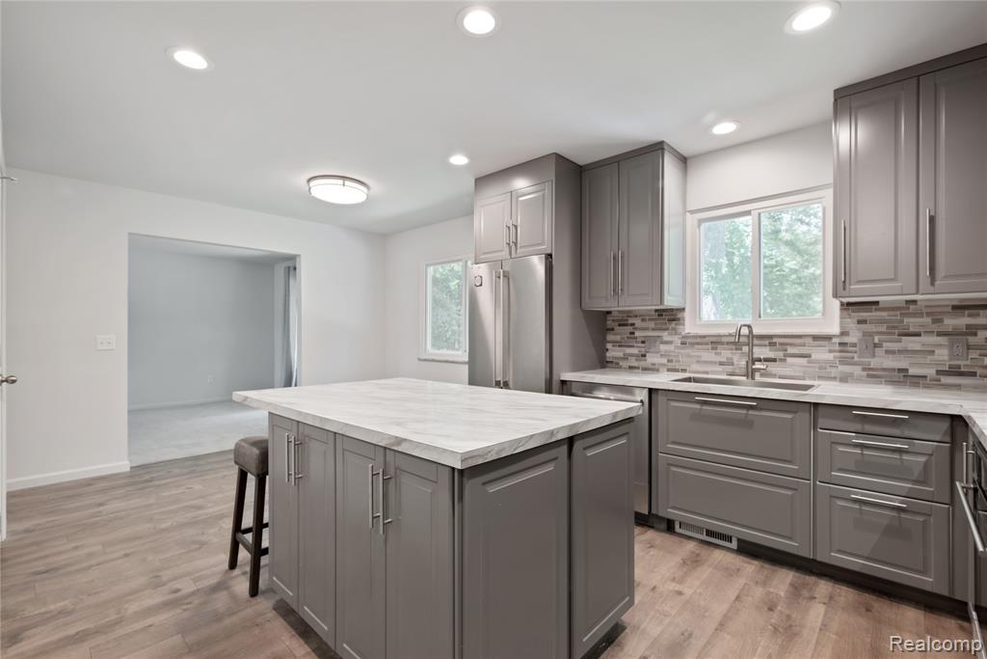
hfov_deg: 96.7
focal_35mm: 16
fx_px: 439
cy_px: 330
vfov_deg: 73.8
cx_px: 494
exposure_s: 1/5
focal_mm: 16
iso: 320
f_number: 8
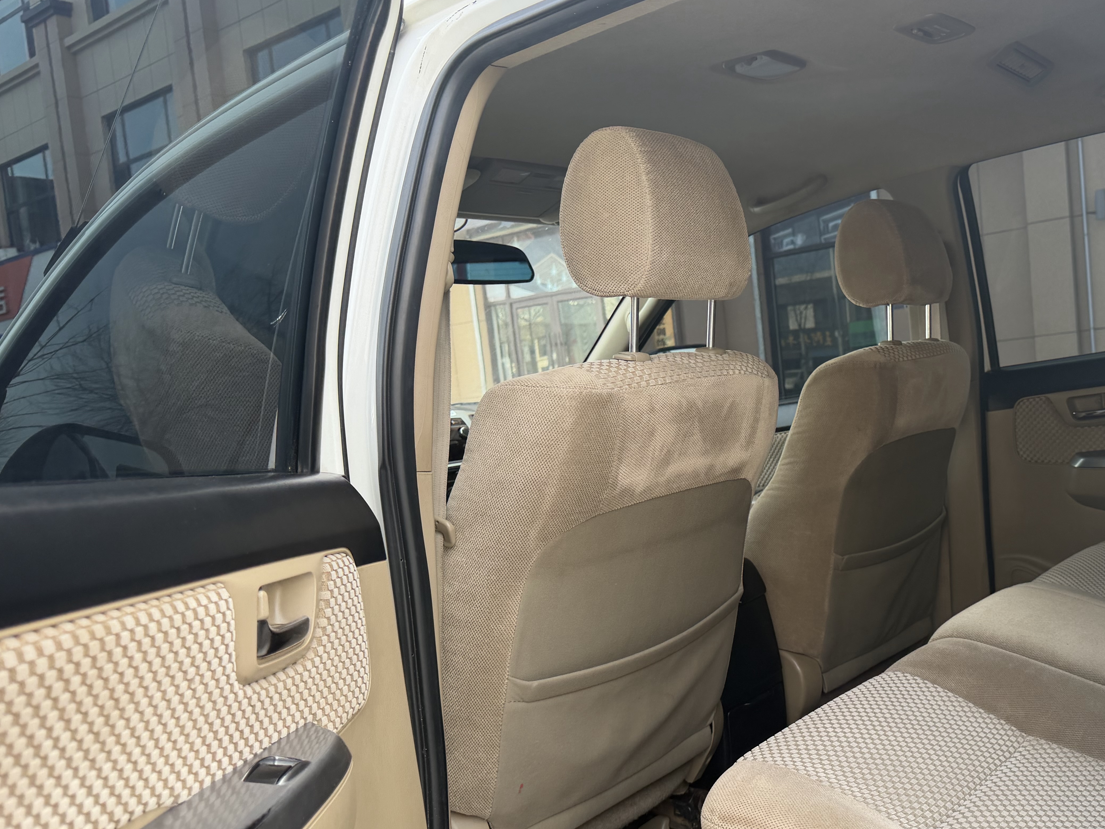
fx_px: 1053
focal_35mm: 33
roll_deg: +5.9
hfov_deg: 54.3
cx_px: 730
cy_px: 456
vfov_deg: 42.9
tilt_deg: -4.1
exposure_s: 1/228
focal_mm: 6.76
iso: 80
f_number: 1.78
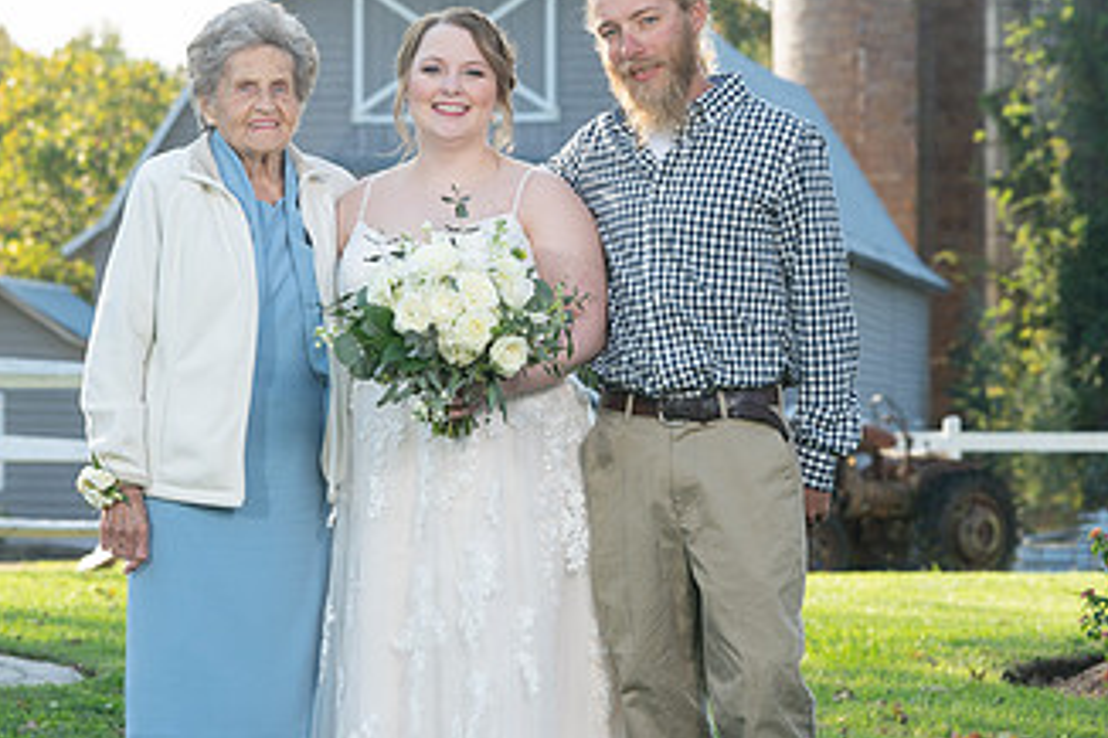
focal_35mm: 179
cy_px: 269
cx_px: 395
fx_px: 5506
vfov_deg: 7.7
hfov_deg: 11.5
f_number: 5.6
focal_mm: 89
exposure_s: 1/200
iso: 200
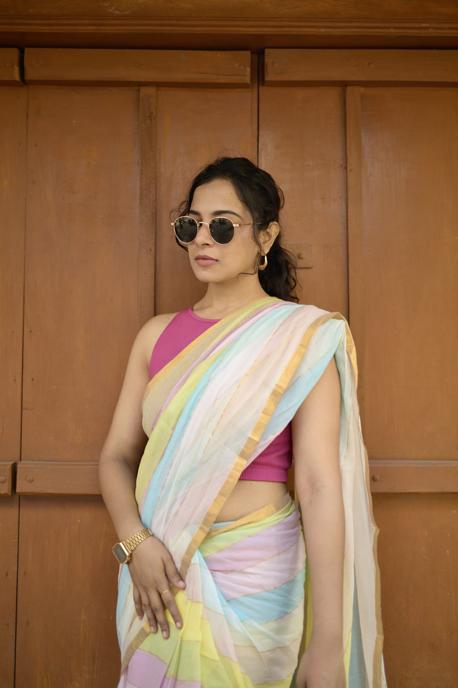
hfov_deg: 33.4
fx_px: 763
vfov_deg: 48.5
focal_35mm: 40
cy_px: 344
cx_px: 229
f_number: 2
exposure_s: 1/200
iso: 100
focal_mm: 40
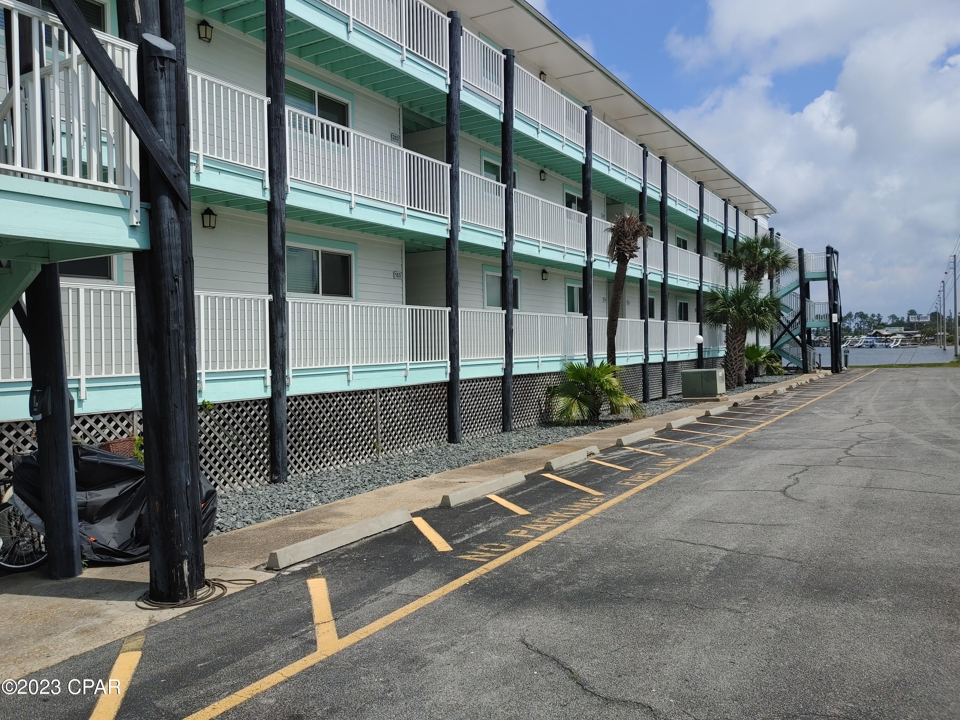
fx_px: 721
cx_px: 480
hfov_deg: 67.3
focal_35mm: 26
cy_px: 360
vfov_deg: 53.1
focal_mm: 5.58
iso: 50
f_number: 1.8
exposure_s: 1/3333
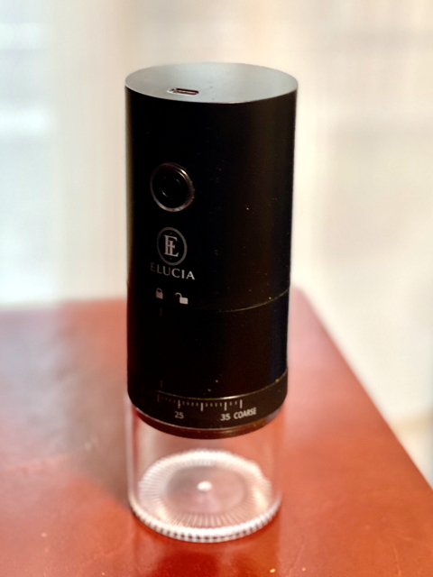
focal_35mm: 52
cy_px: 288
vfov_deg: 36.8
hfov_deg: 28.0
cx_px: 216
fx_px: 867
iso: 125
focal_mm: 6
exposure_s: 1/50
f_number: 2
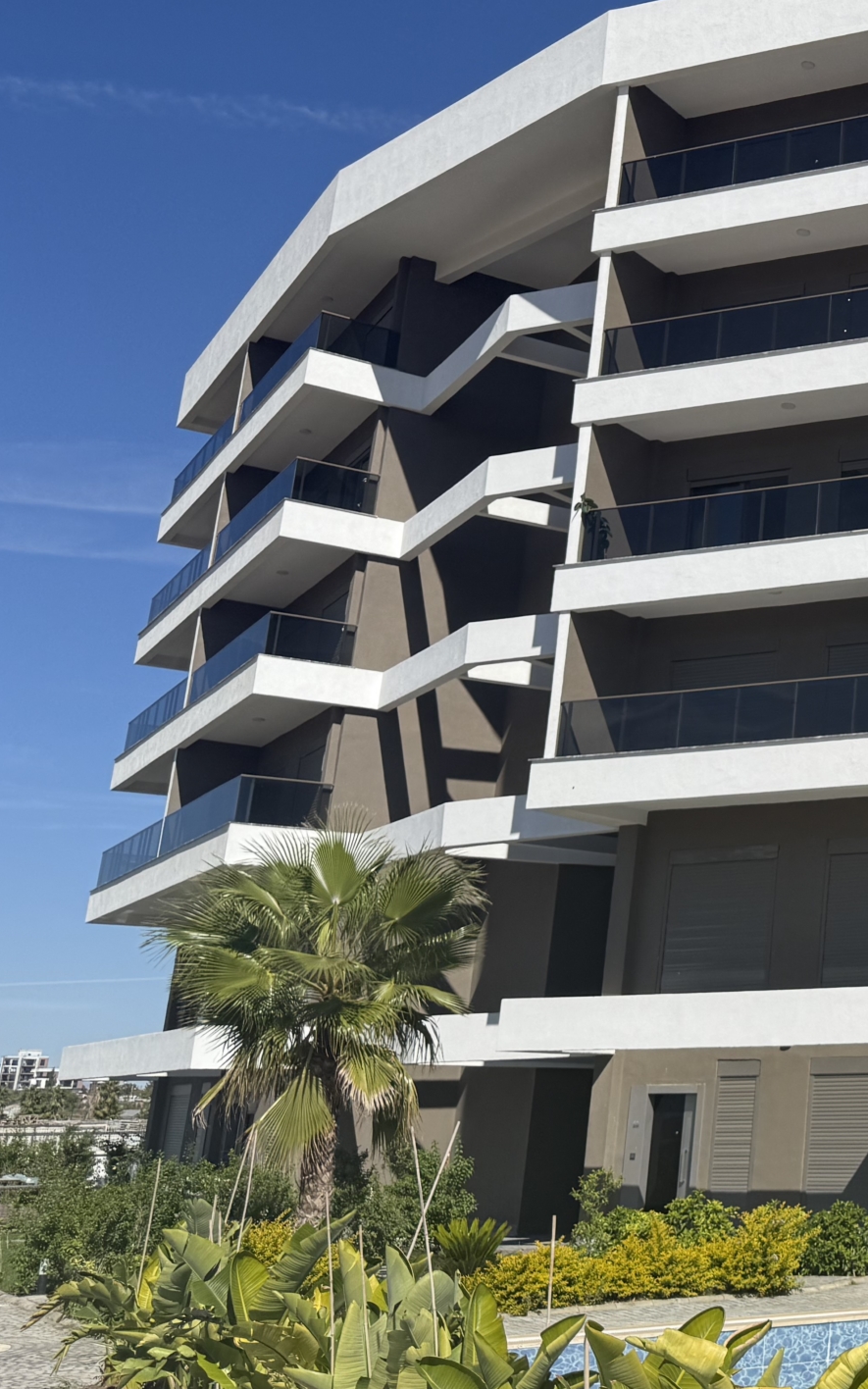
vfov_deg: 43.3
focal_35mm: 46
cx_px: 1246
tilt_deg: +18.9
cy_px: 561
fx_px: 1741
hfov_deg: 23.3
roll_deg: +0.1
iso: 80
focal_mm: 6.76
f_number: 1.78
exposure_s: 1/7353
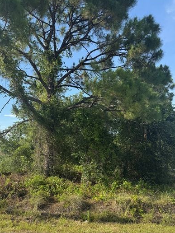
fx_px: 209
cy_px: 147
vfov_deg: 57.6
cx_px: 68
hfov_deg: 45.1
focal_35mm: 31
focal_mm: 6.76
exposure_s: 1/2174
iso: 80
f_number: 1.78
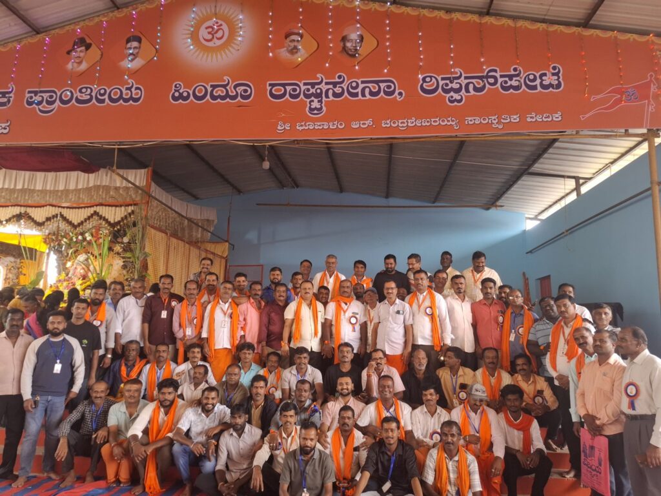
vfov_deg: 58.9
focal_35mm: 23
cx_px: 330
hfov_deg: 73.9
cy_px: 248
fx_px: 439
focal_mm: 5.54
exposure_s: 1/100
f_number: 1.8
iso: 125
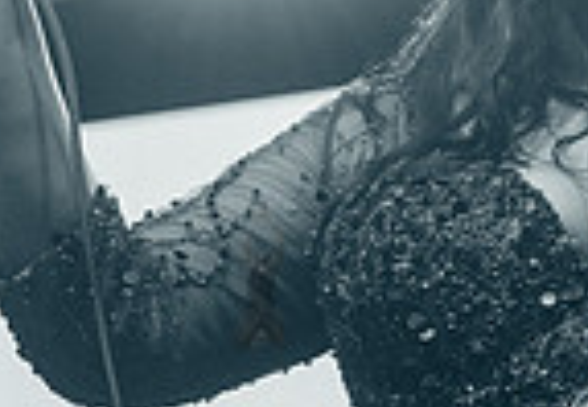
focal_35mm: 236
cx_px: 103
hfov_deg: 8.6
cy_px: 253
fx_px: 3901
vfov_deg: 6.0
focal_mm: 52
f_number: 4
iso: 2500
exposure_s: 1/1250
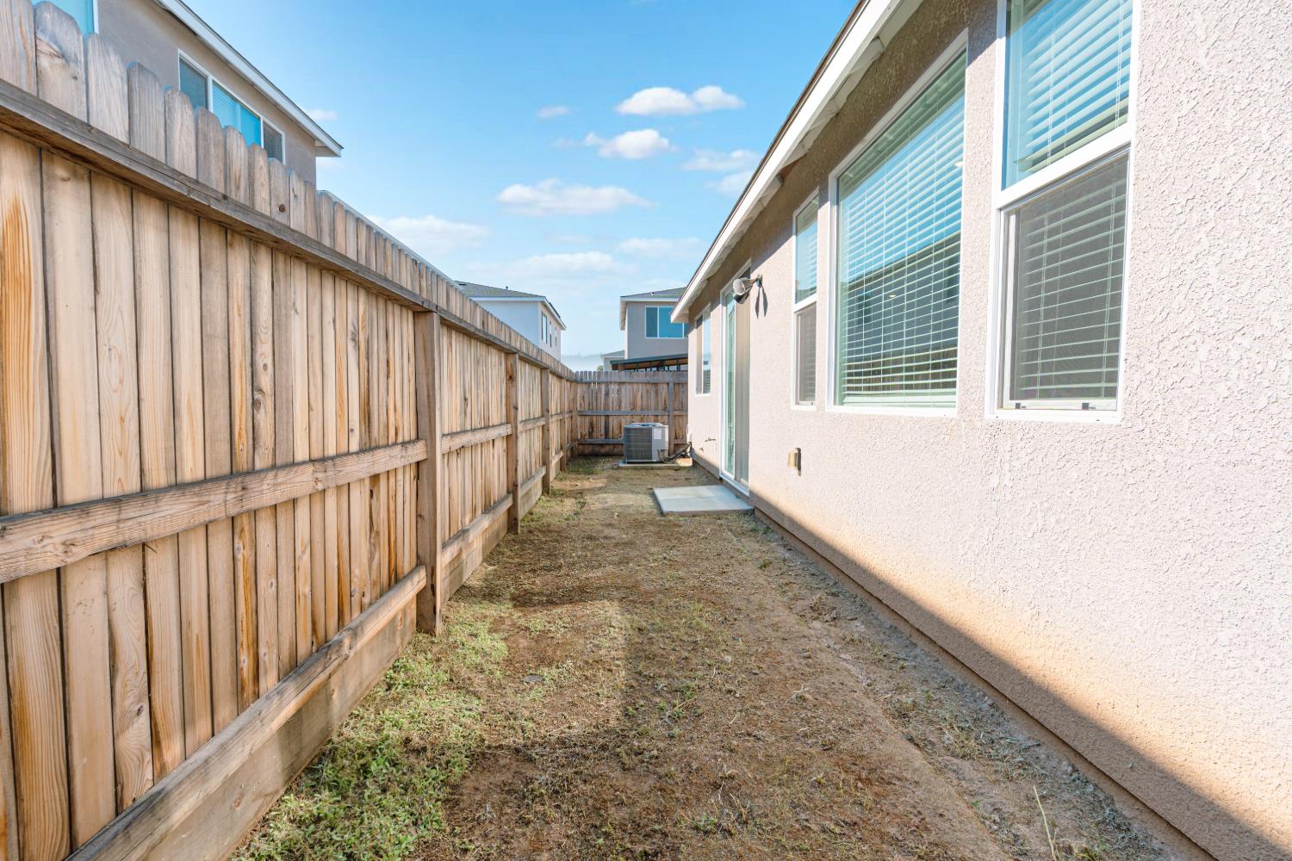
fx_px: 592
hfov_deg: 95.0
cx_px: 646
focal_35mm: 16
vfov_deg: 72.1
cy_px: 430
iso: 100
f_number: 5
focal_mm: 11
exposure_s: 1/250
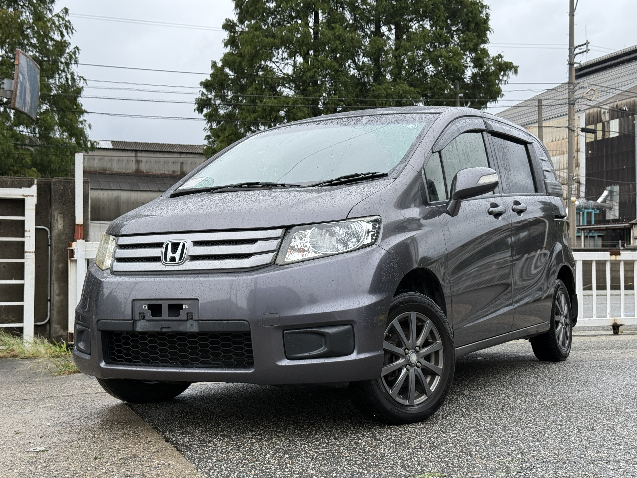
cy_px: 239
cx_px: 318
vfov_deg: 30.3
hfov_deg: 39.7
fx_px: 883
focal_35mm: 48
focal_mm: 6.76
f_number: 1.78
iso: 64
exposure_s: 1/865
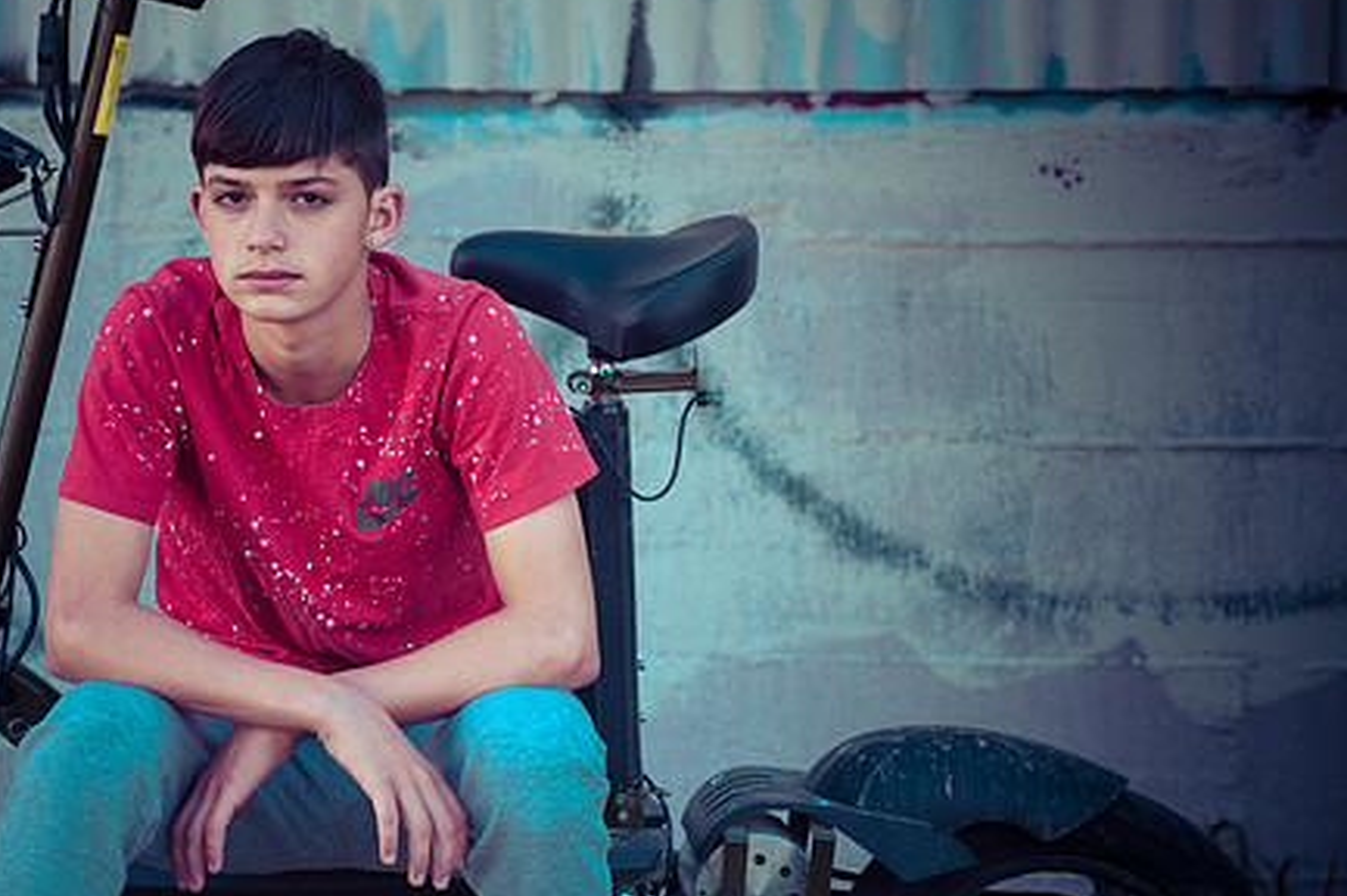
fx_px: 10020
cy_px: 554
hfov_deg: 7.7
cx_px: 588
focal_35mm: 268
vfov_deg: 5.1
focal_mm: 200
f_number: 5.6
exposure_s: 1/200
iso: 320
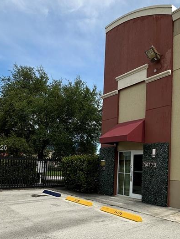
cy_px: 148
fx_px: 222
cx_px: 128
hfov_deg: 43.2
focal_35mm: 32
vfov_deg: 56.2
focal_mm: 2.22
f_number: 2.2
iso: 50
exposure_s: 1/1667
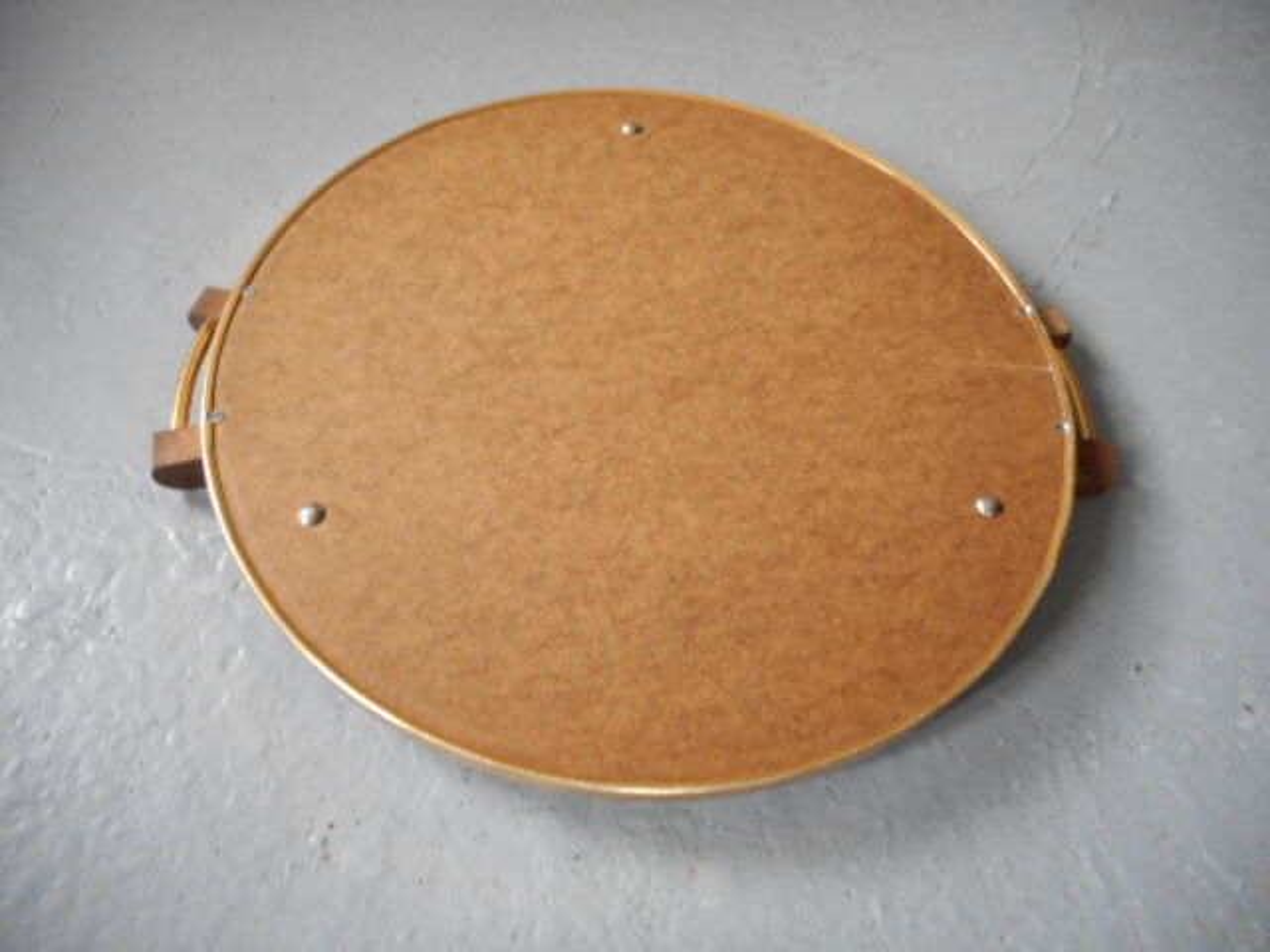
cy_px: 476
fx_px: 917
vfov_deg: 54.9
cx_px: 635
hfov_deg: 69.4
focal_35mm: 25
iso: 400
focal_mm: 4.5
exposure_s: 1/15
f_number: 3.7
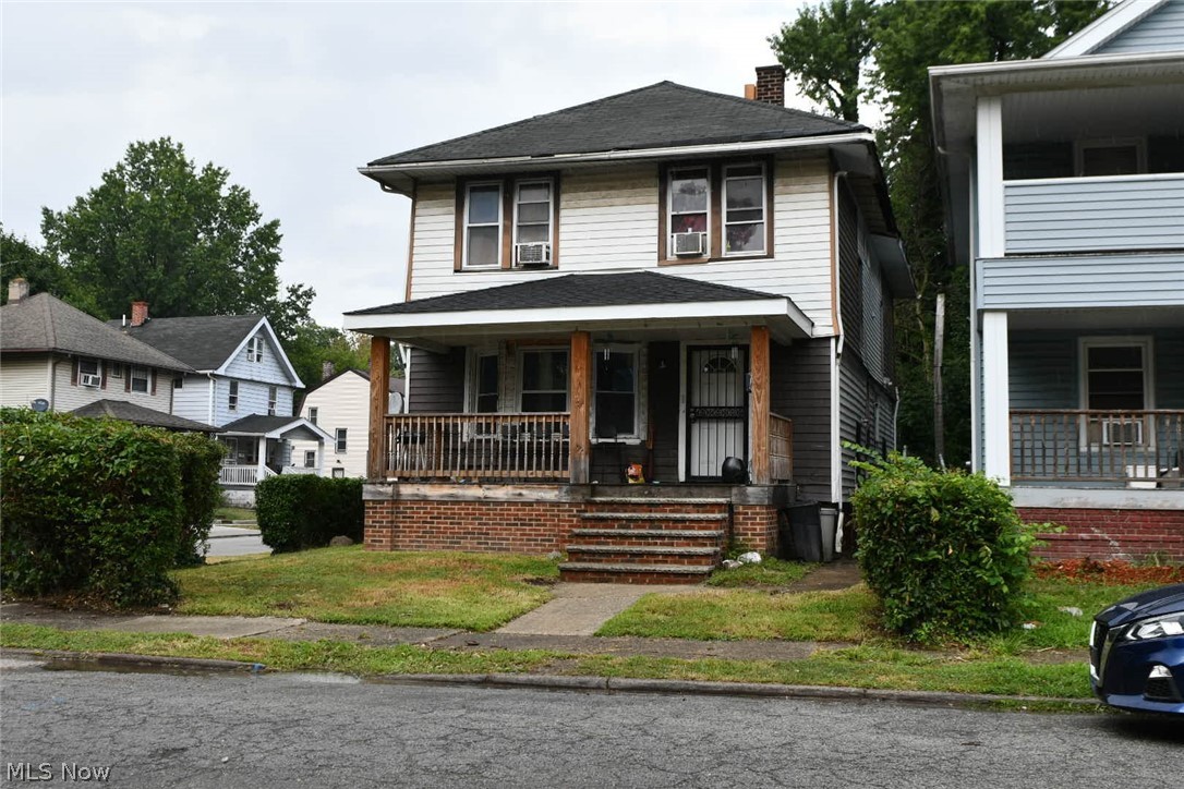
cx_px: 592
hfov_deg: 53.1
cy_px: 394
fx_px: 1184
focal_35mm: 36
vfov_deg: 36.9
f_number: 6.3
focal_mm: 24
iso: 200
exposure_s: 1/250
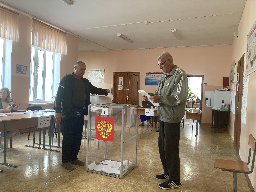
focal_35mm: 28
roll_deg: -1.8
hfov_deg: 63.4
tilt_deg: -1.6
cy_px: 96
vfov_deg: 49.7
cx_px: 128
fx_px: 207
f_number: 1.8
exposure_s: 1/50
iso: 80
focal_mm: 3.99
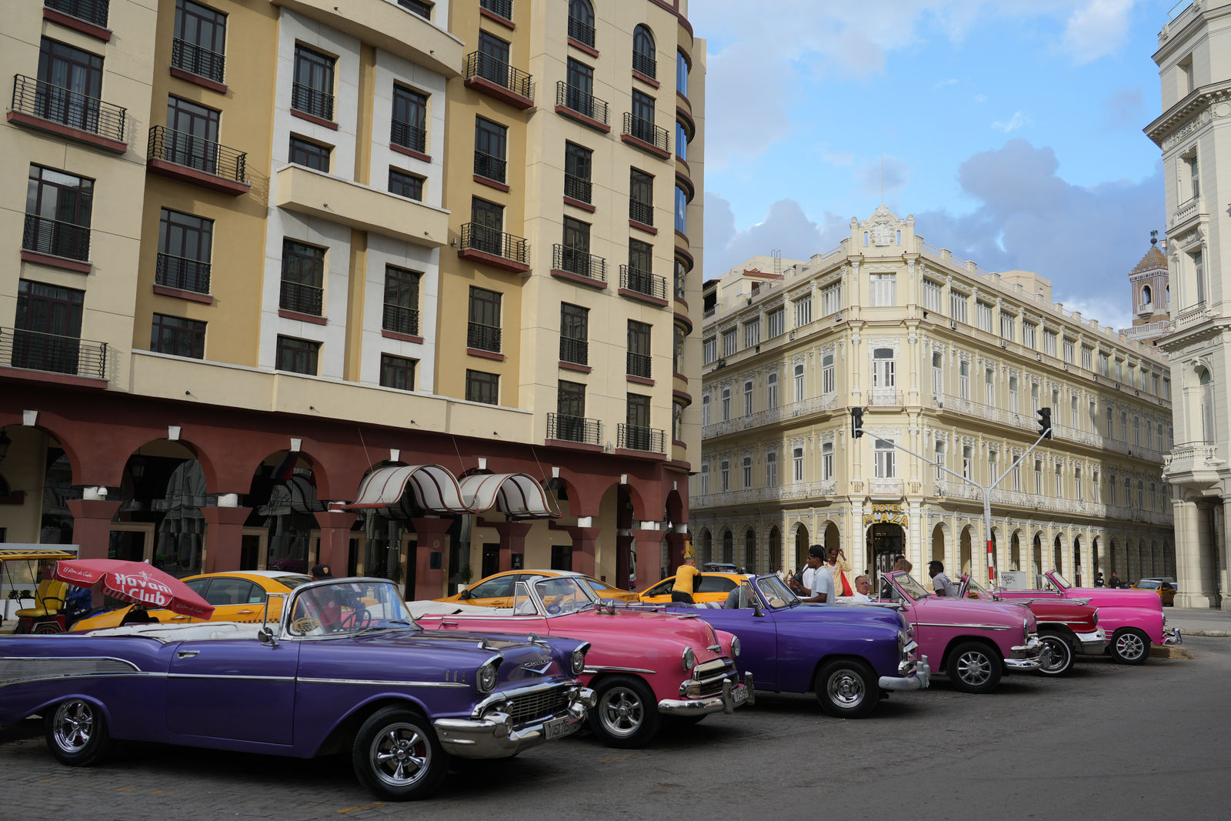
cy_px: 410
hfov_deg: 58.7
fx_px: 1094
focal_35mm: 32
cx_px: 616
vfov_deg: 41.1
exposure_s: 1/320
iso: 100
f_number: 5.6
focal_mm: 32
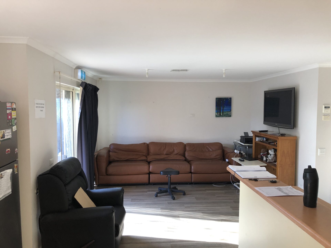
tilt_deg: -3.0
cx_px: 166
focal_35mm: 28
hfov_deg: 63.4
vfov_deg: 49.7
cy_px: 124
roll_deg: -0.7
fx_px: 268
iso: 25
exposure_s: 1/30
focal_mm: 3.99
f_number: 1.8
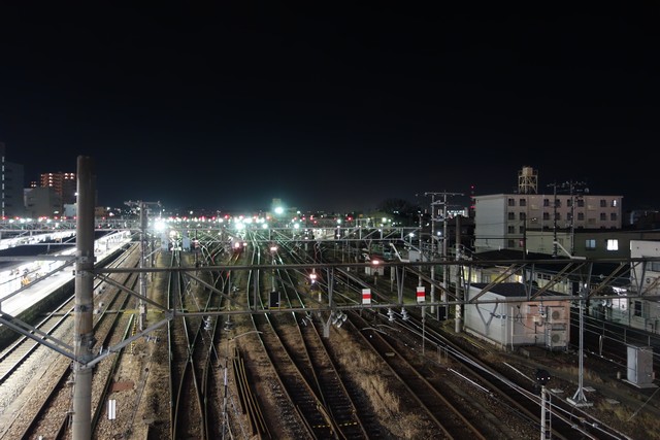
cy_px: 220
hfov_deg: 65.5
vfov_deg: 46.4
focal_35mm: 28
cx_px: 330
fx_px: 513
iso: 800
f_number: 1.8
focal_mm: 10.4
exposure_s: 1/10
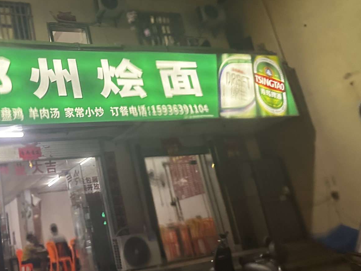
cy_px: 136
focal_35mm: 41
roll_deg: +9.6
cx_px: 68
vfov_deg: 35.1
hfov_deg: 43.5
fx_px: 428
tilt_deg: +18.7
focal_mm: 6.86
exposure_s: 1/50
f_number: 1.78
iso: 640
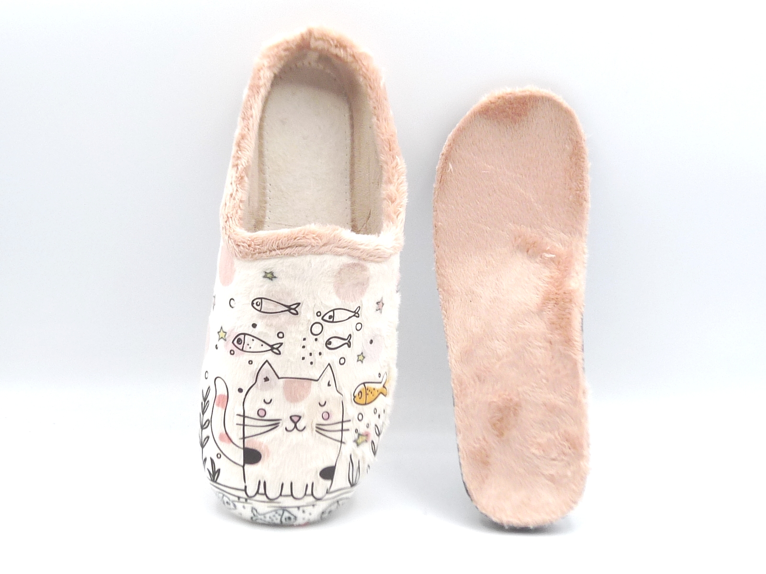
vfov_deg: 30.3
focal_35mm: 48
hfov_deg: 39.7
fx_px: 1062
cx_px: 383
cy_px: 287
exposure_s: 1/200
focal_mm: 4.8
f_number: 4
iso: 100
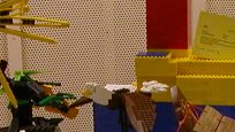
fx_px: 985
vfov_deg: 7.4
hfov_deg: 13.5
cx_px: 222
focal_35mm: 158
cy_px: 277
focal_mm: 5.6
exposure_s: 1/31.9
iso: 100
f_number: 2.7
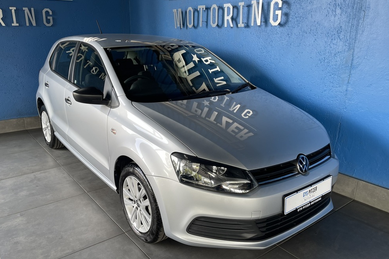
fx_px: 292
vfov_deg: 47.8
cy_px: 144
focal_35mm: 27
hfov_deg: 67.4
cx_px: 188
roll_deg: +0.5
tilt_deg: -20.4
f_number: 1.6
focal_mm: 5.1
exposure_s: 1/100
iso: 50
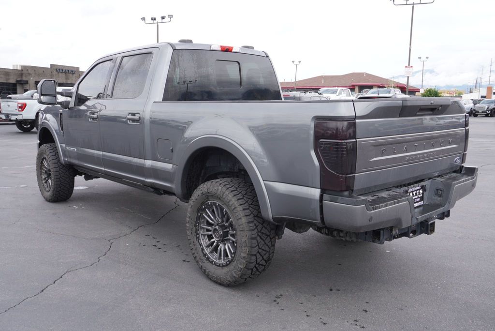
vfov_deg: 41.8
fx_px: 433
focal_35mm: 32
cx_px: 248
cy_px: 166
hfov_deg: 59.5
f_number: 8
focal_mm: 21
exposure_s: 1/100
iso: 100
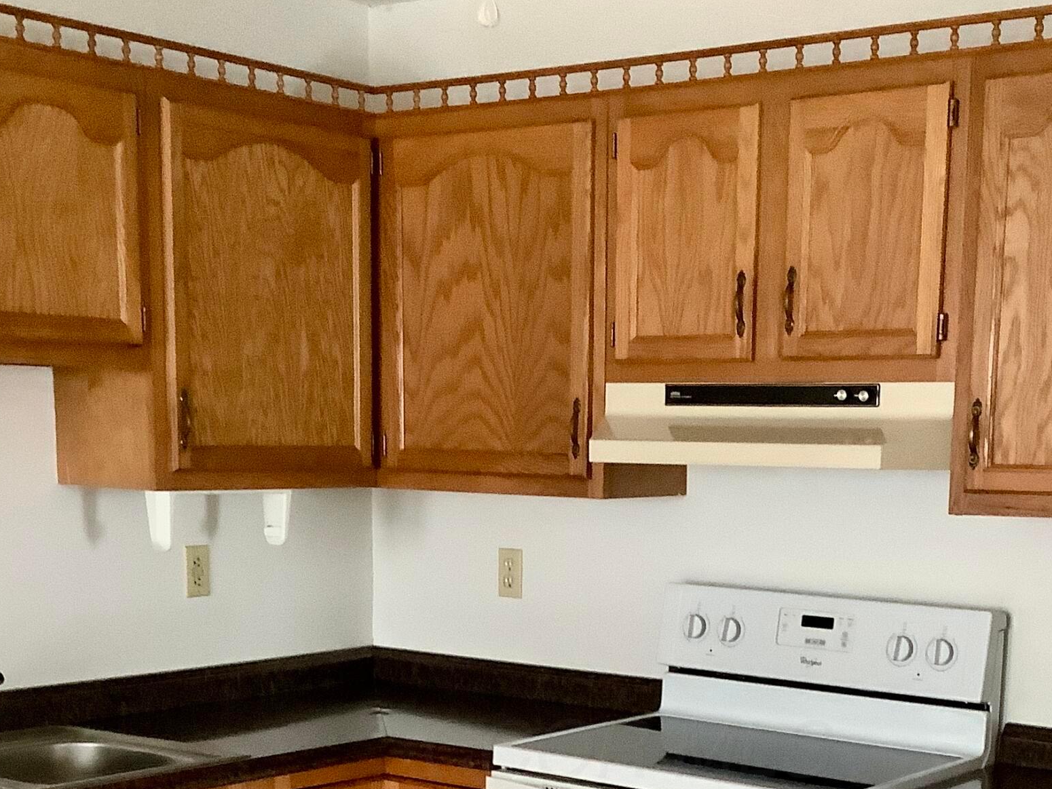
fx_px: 1824
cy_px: 748
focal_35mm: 60
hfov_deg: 32.1
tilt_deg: -12.8
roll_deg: -0.6
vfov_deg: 23.6
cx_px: 628
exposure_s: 1/25
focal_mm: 3.3
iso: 400
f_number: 2.4
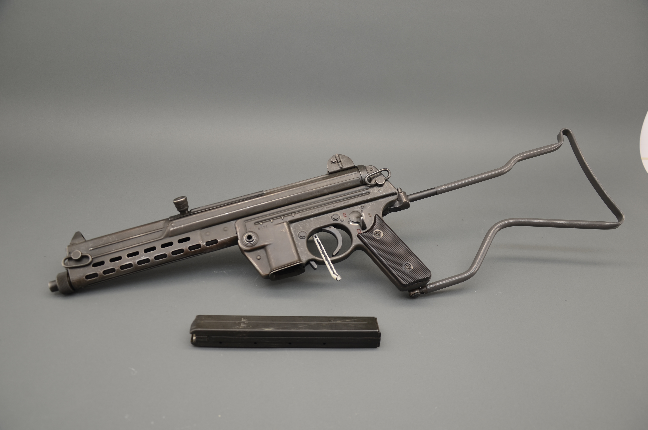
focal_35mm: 32
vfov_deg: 41.5
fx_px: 566
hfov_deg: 59.6
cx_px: 324
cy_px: 215
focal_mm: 21
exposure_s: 1/40
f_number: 3.8
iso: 100
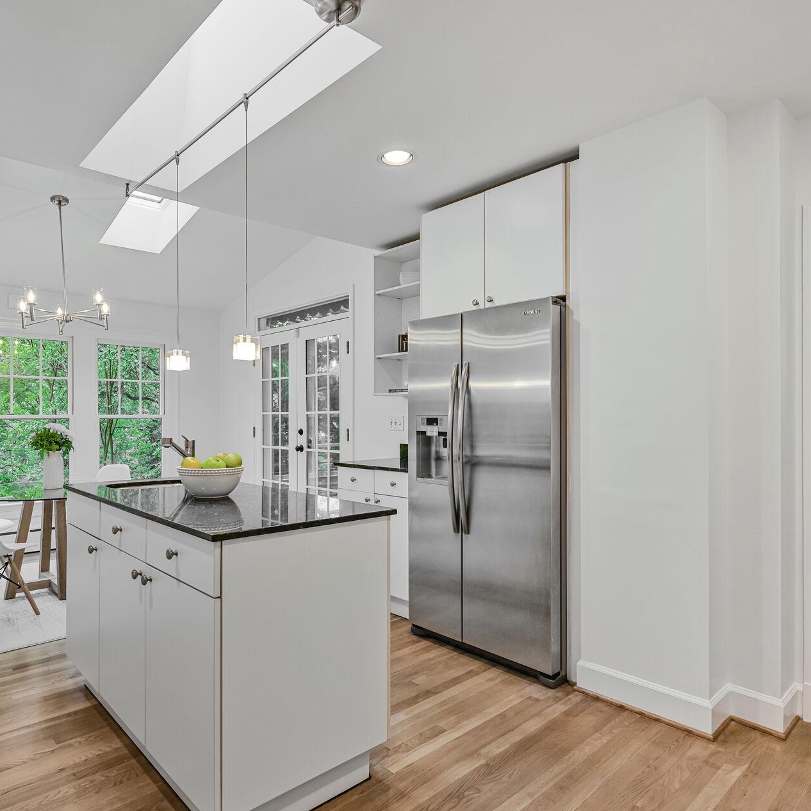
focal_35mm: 22
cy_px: 421
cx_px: 371
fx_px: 583
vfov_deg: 69.6
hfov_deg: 69.5
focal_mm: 16
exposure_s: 1/20
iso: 400
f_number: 8
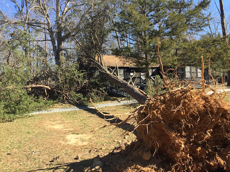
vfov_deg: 48.2
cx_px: 115
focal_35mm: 29
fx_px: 193
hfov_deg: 61.7
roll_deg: +2.5
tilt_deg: +0.1
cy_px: 86
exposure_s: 1/682
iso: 32
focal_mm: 4.15
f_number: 2.2
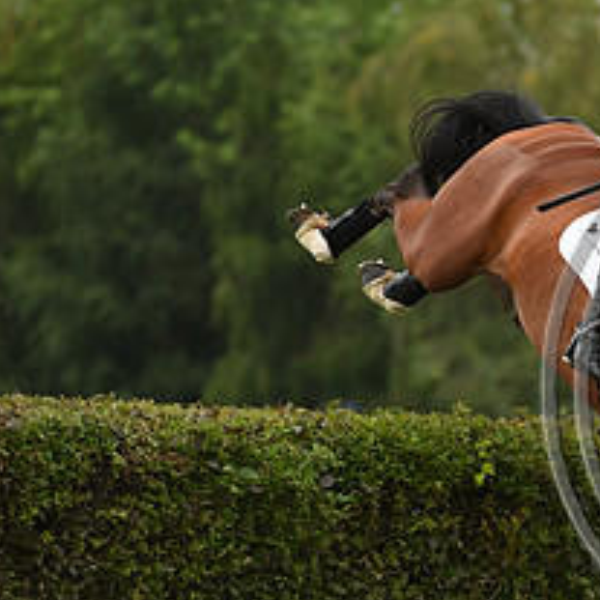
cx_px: 809
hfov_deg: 2.2
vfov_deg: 2.2
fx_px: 15904
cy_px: 348
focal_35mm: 811
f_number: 5.6
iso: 640
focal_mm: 340
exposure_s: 1/1250
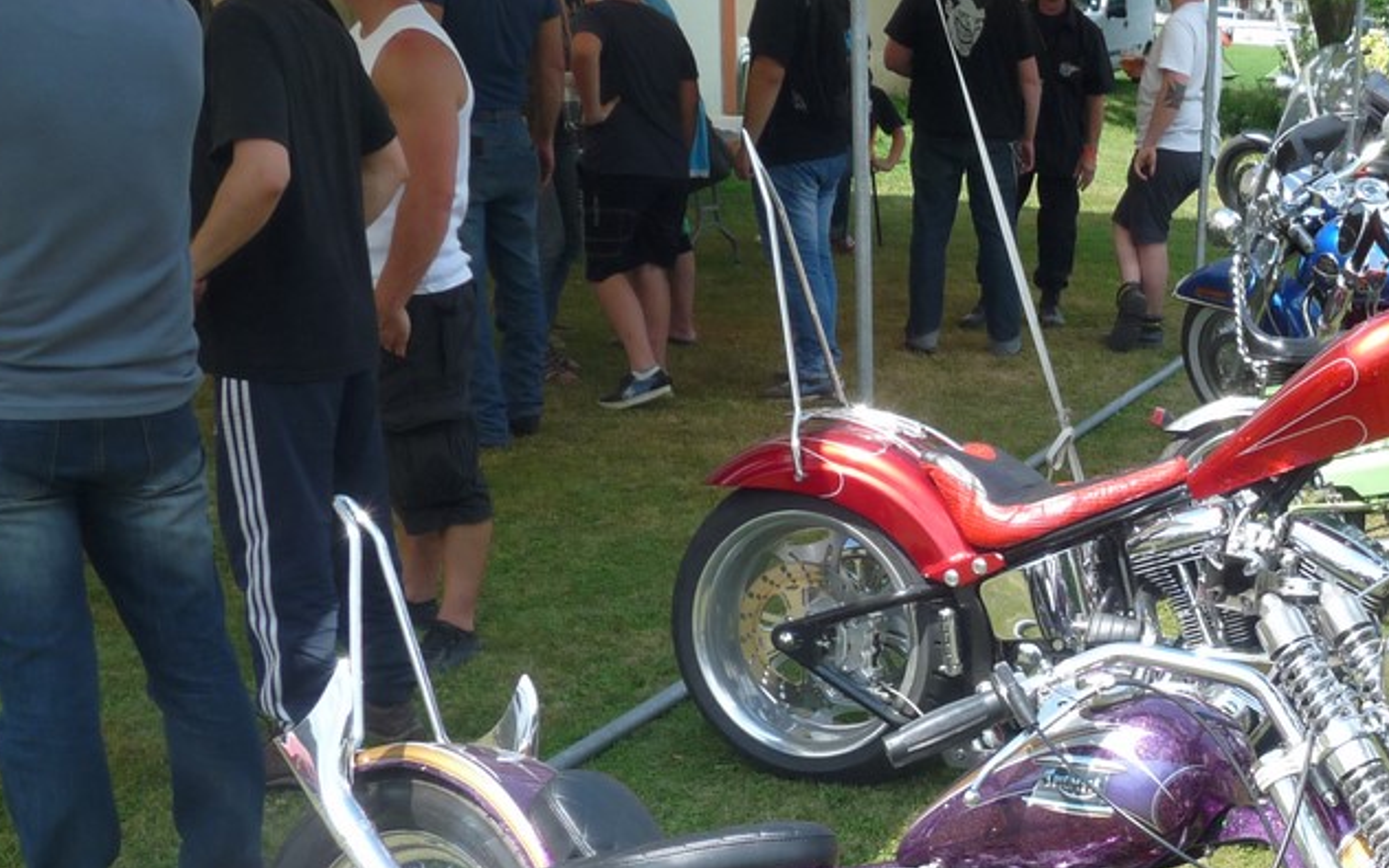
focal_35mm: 58
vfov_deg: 21.7
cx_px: 1338
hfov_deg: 32.7
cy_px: 842
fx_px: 2196
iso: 100
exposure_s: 1/500
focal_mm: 4.8
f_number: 3.6
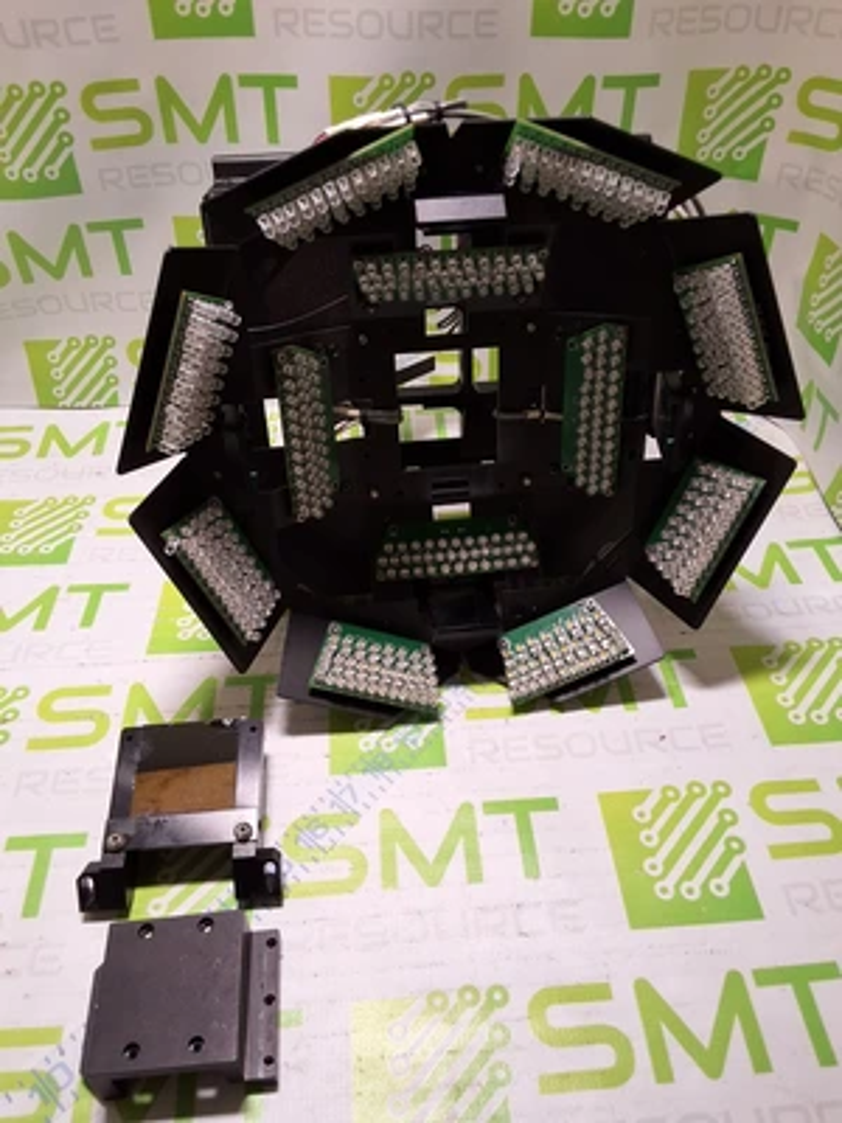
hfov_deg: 49.7
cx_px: 421
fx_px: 908
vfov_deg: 63.4
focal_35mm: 28
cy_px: 562
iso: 40
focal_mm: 2.91
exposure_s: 1/120
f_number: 1.9
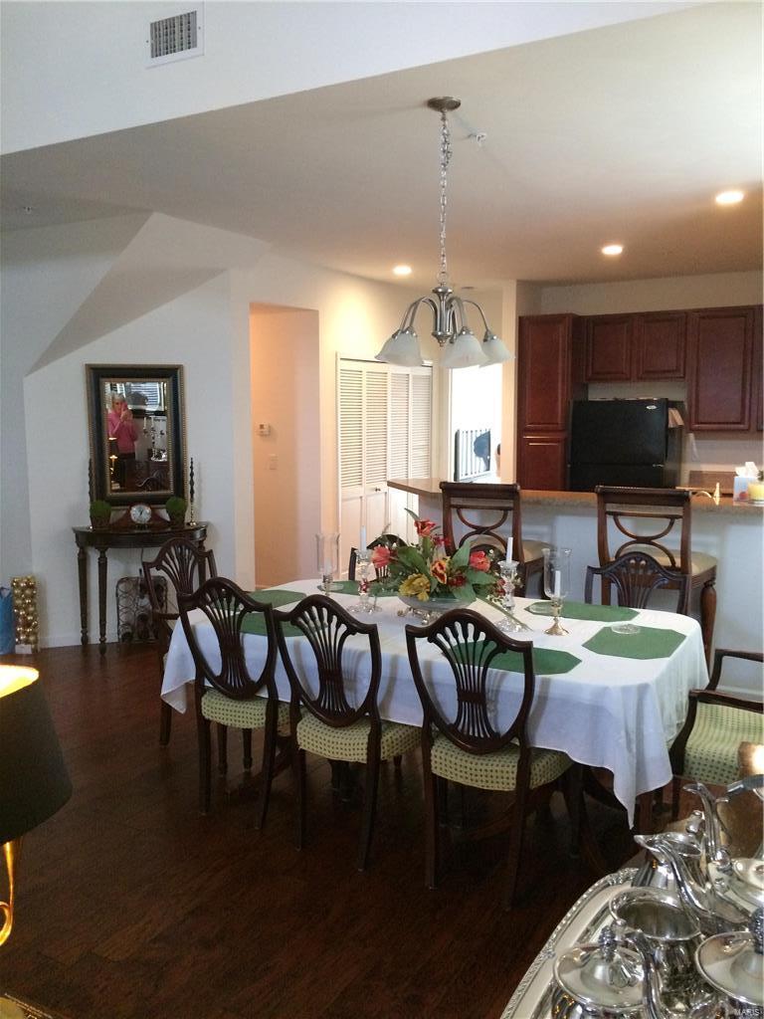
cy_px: 510
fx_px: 853
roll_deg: +1.1
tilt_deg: -5.7
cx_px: 382
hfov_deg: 48.2
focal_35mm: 29
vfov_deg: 61.7
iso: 250
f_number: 2.2
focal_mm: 4.15
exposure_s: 1/30
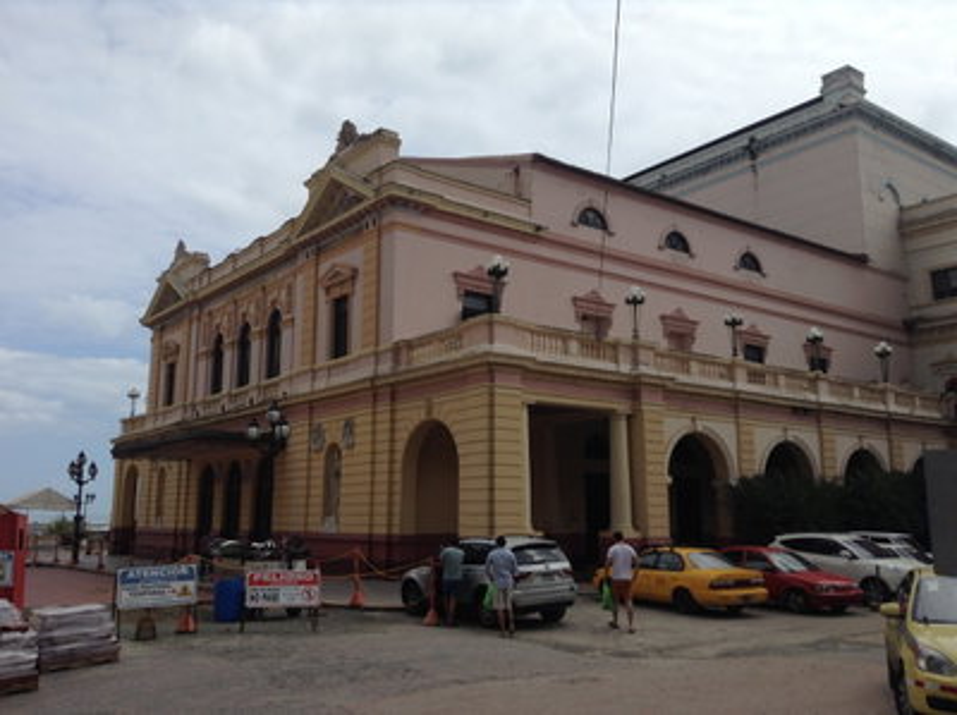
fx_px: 911
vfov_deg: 42.9
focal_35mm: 33
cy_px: 358
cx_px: 478
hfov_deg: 55.4
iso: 32
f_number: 2.4
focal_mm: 3.3
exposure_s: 1/2000
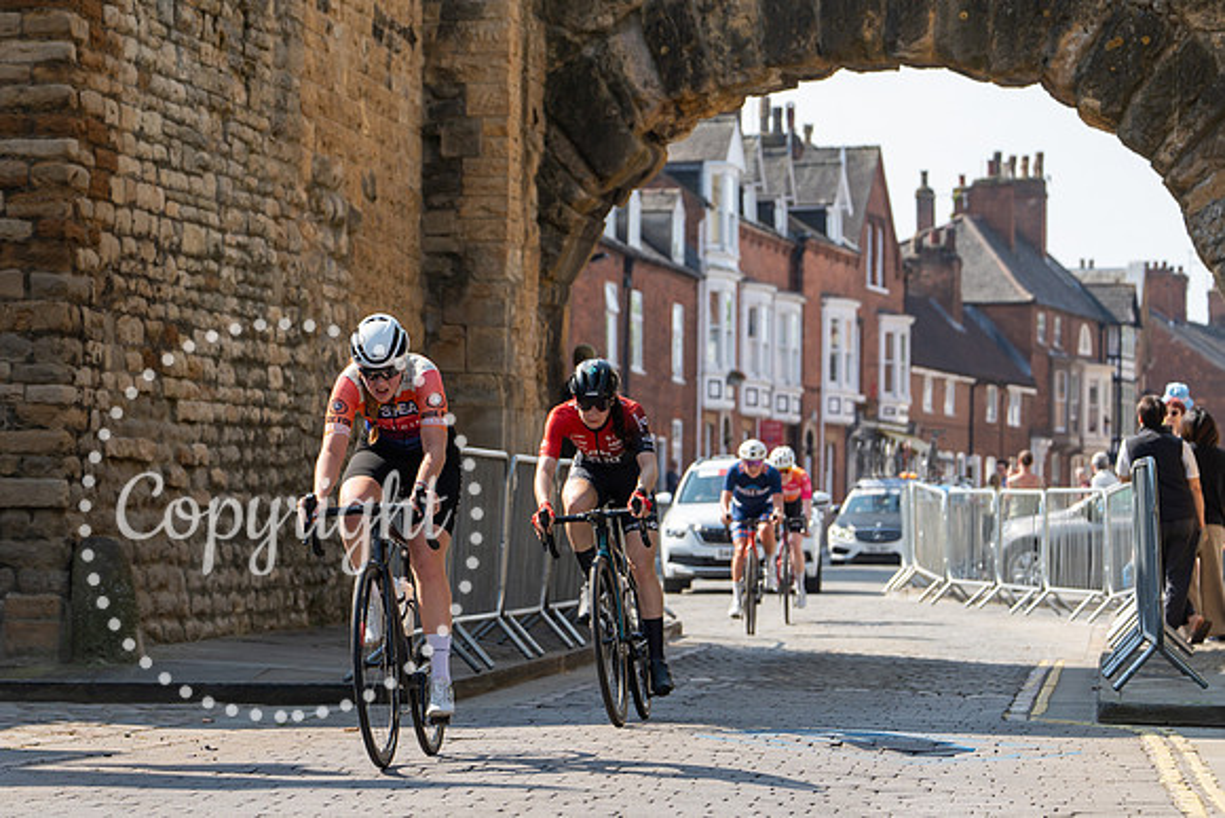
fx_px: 4754
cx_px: 373
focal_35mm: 140
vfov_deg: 9.8
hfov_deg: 14.6
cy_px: 282
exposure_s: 1/1000
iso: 200
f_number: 4.5
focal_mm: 100
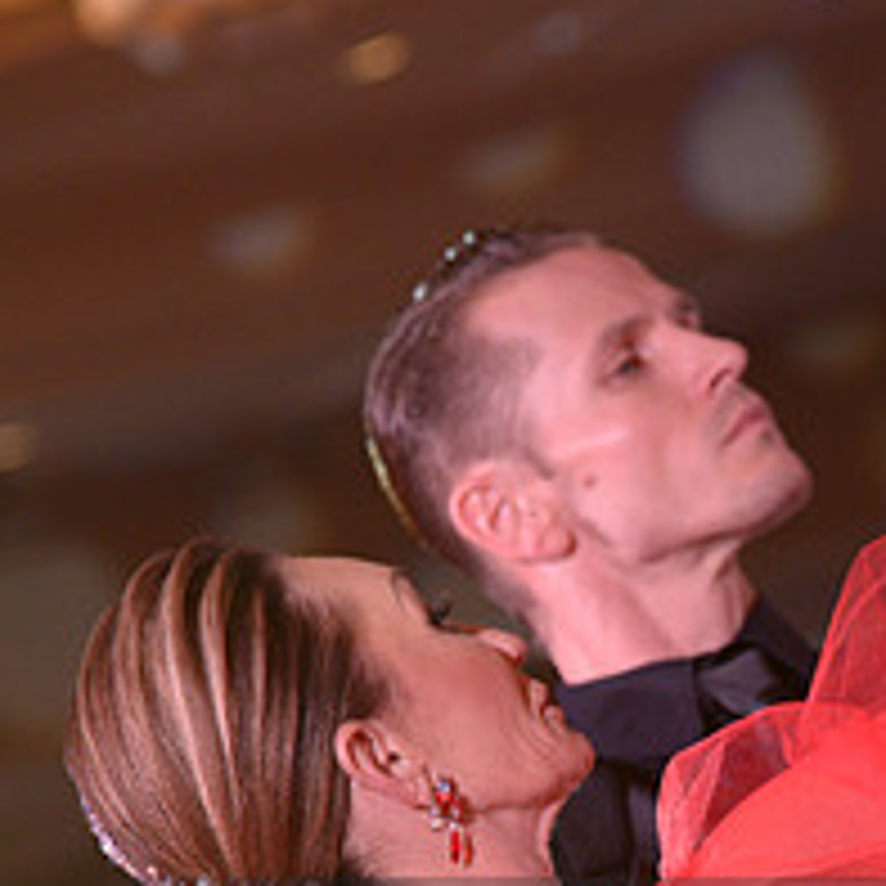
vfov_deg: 6.2
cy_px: 1030
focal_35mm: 280
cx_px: 753
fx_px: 8108
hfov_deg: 6.2
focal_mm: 112
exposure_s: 1/200
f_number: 4
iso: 1250
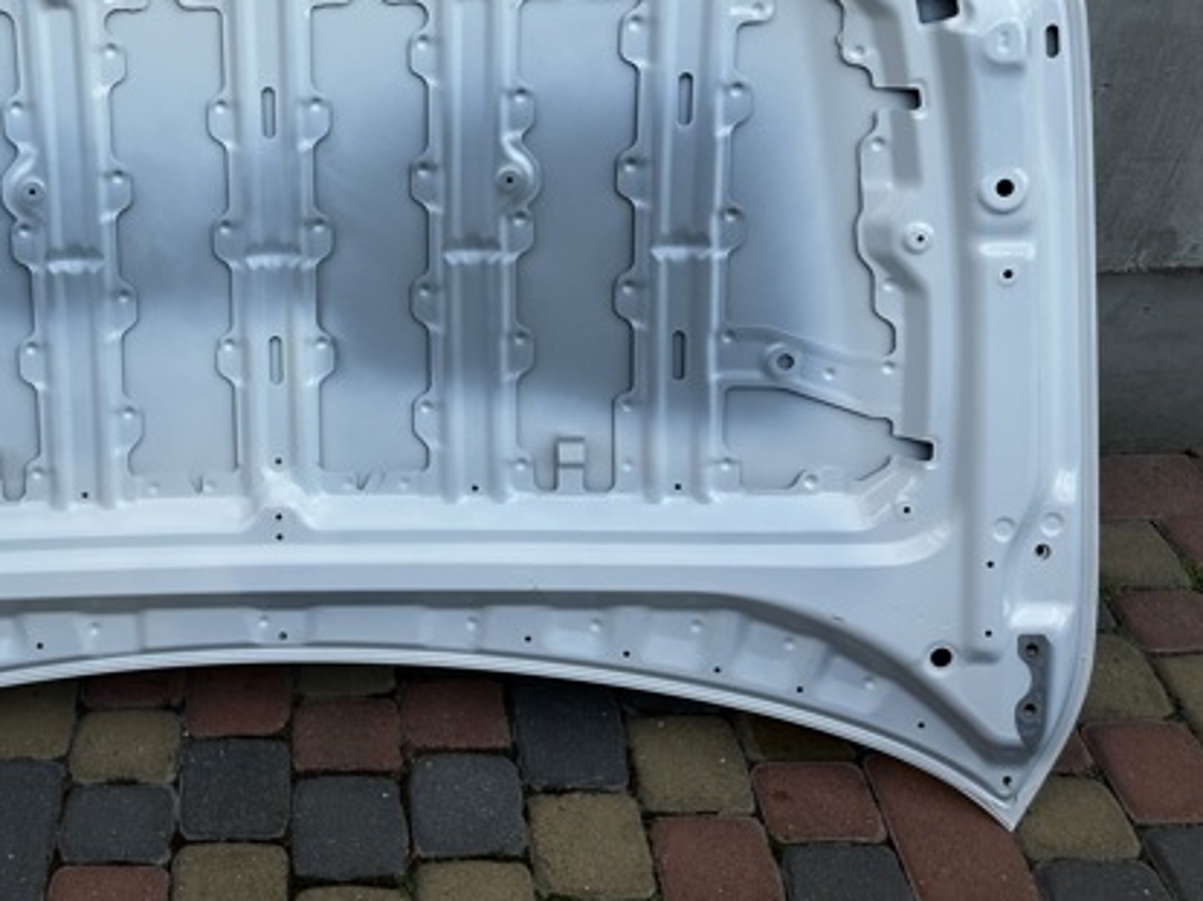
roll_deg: +2.9
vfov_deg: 37.7
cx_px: 278
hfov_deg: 47.9
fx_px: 1285
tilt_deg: -31.9
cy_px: 227
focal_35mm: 37
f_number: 1.78
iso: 80
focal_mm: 6.86
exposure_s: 1/1916
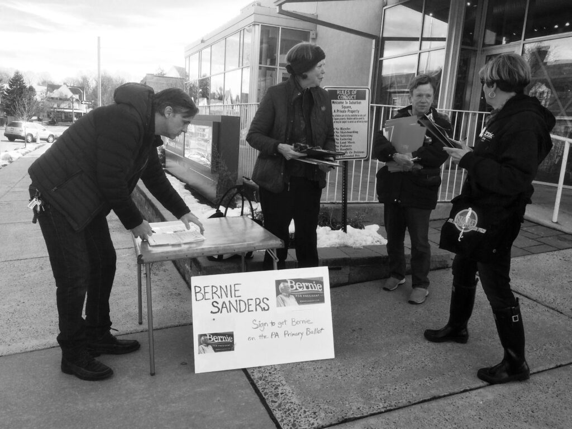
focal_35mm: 29
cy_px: 214
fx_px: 479
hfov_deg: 61.7
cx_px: 286
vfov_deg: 48.2
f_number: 2.2
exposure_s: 1/707
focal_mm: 4.15
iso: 32
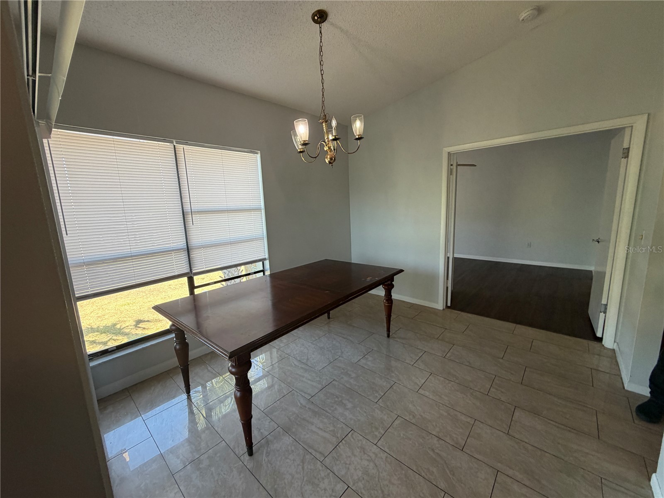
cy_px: 249
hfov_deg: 102.1
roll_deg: +3.6
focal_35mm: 14
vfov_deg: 85.7
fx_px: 269
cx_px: 332
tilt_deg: -9.5
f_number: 2.2
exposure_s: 1/121
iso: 160
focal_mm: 2.22
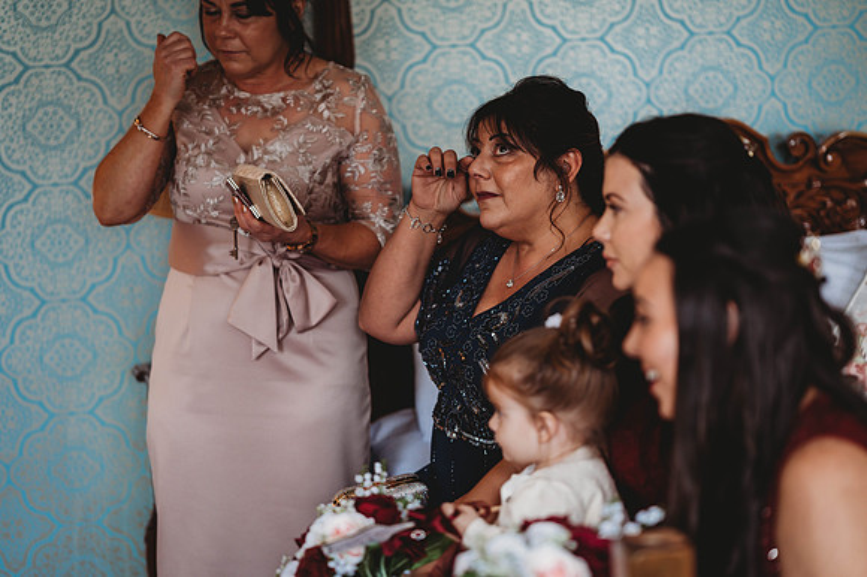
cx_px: 434
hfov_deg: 23.9
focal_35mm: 85
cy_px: 288
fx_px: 2046
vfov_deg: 16.1
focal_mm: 85
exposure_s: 1/160
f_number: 1.8
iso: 1000
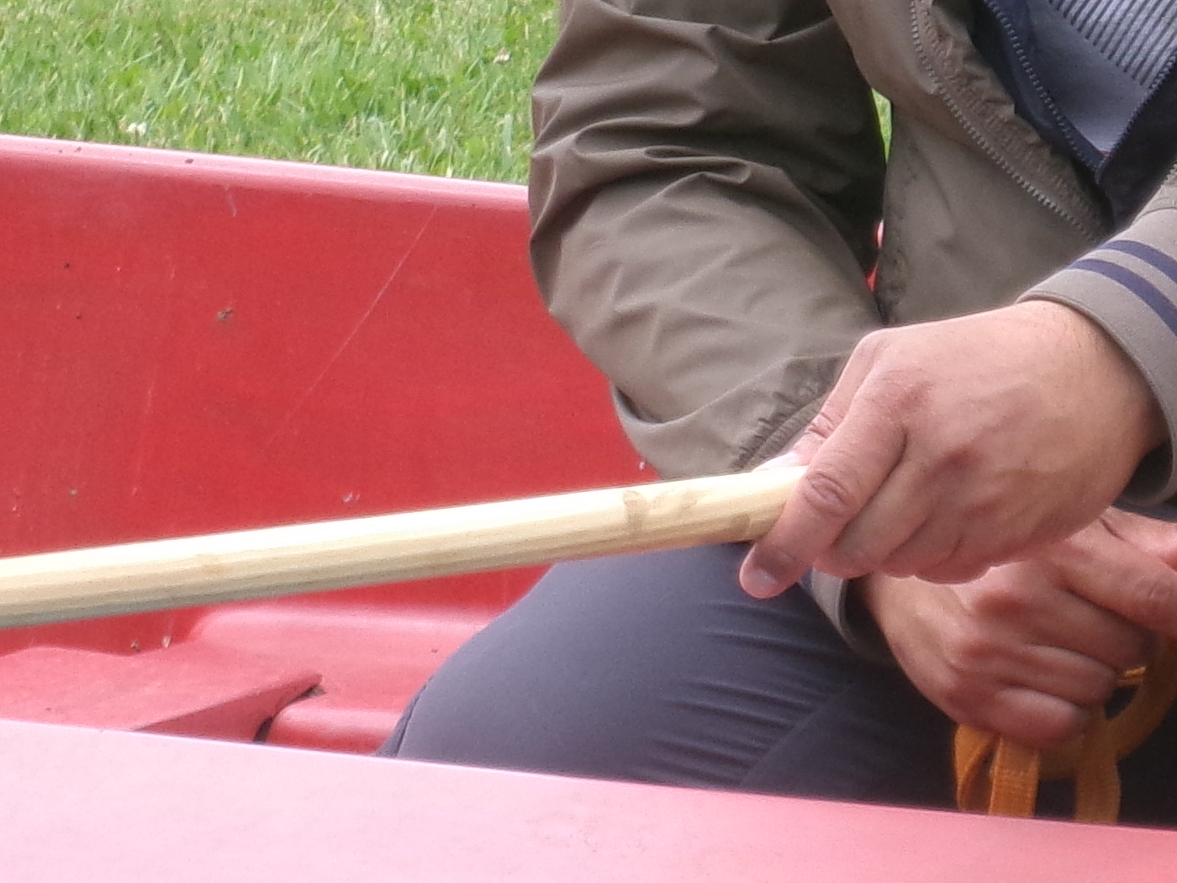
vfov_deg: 2.5
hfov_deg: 3.4
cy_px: -31
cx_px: 1350
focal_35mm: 586
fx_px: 19925
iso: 100
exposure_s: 1/150
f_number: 5.8
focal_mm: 32
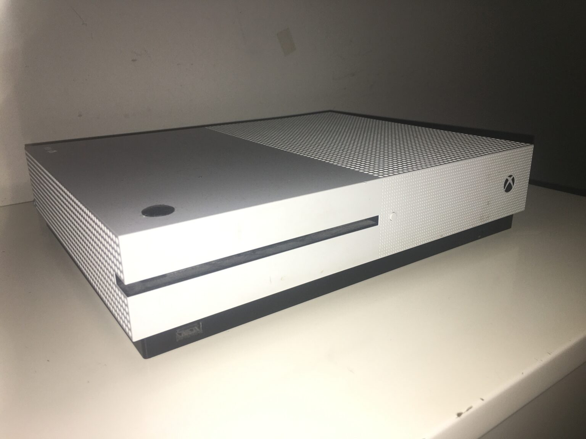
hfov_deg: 61.7
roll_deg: +0.9
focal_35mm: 29
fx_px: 491
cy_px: 220
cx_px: 293
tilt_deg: -19.0
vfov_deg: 48.2
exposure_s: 1/82
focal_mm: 4.15
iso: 25
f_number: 2.2
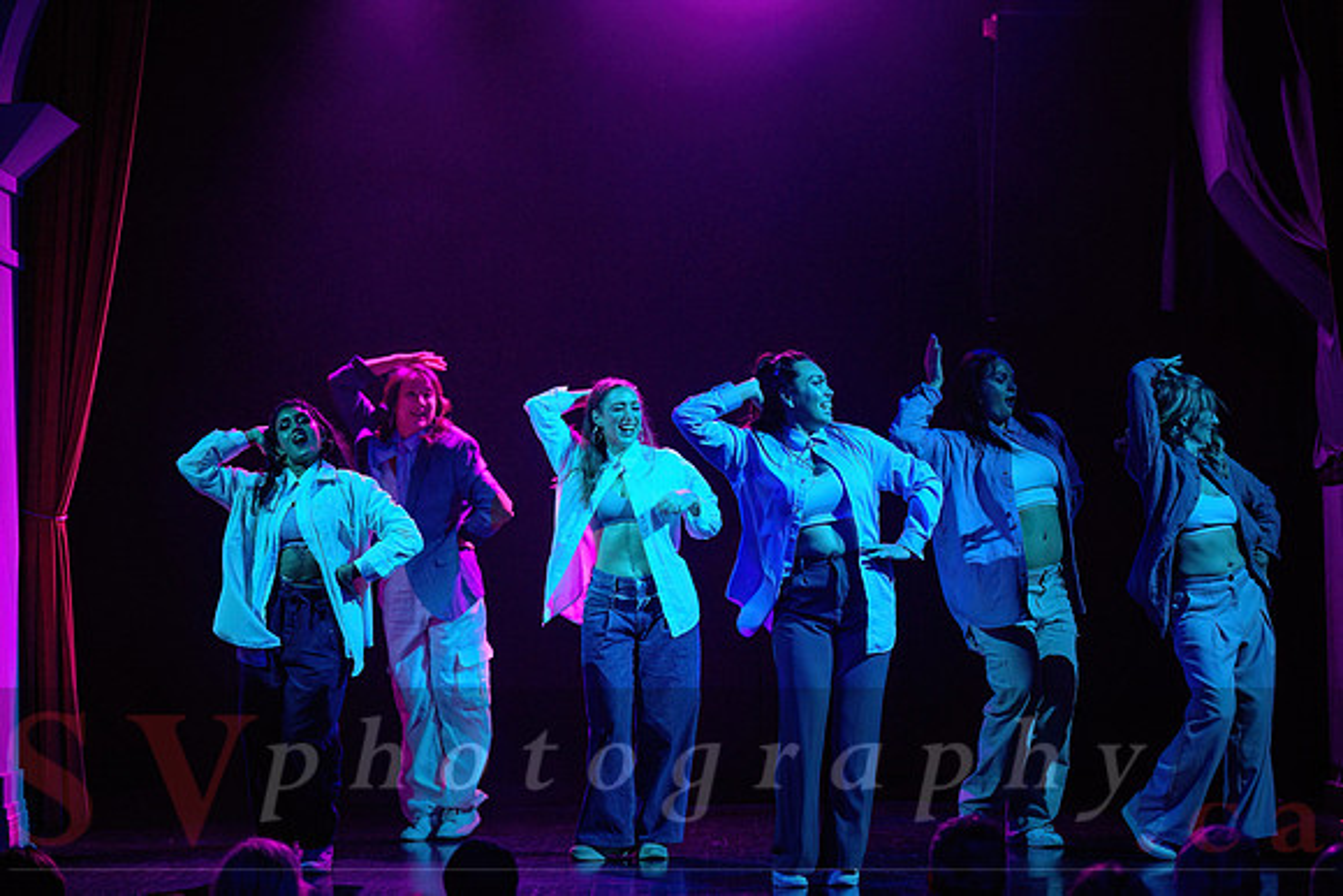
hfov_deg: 16.3
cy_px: 448
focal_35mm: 126
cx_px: 672
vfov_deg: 10.9
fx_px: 4691
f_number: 2.8
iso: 1600
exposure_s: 1/250
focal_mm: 120
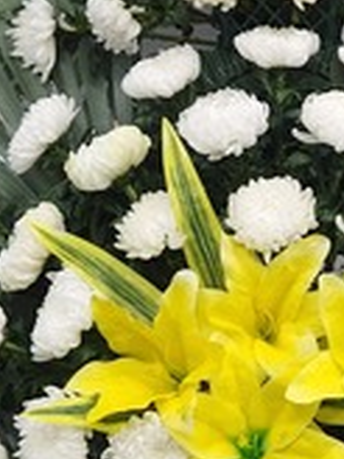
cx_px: 288
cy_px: 160
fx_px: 1484
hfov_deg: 13.1
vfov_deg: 17.5
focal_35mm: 112
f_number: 1.8
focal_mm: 5.4
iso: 100
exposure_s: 1/120
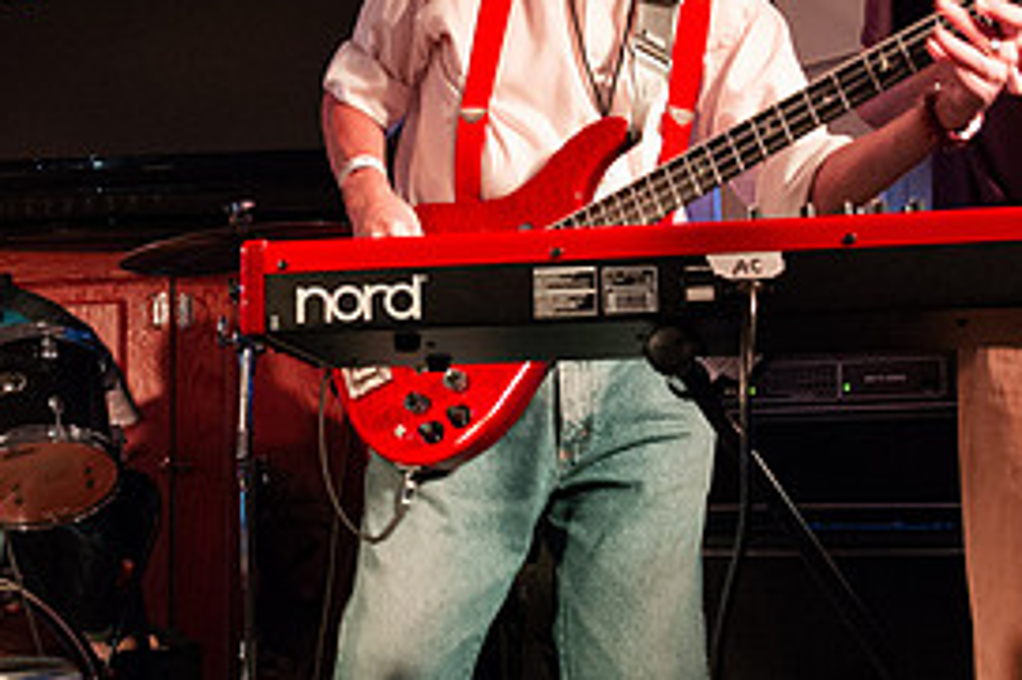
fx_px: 1872
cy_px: 267
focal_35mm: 66
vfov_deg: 20.6
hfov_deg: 30.0
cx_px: 237
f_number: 6.3
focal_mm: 31
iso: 6400
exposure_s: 1/40
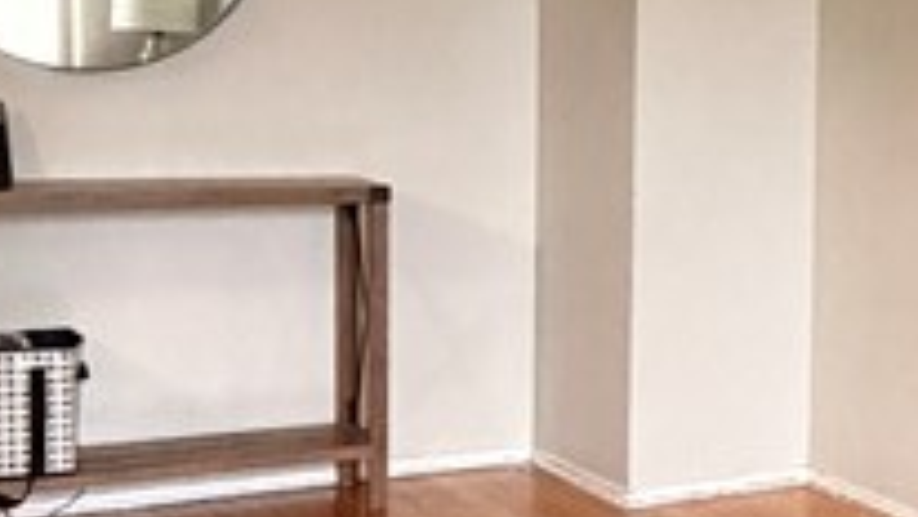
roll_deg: -1.2
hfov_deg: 25.3
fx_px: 1850
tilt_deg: -3.9
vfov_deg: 15.9
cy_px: 192
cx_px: 1074
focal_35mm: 76
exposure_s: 1/60
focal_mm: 2.22
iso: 1000
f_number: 2.2
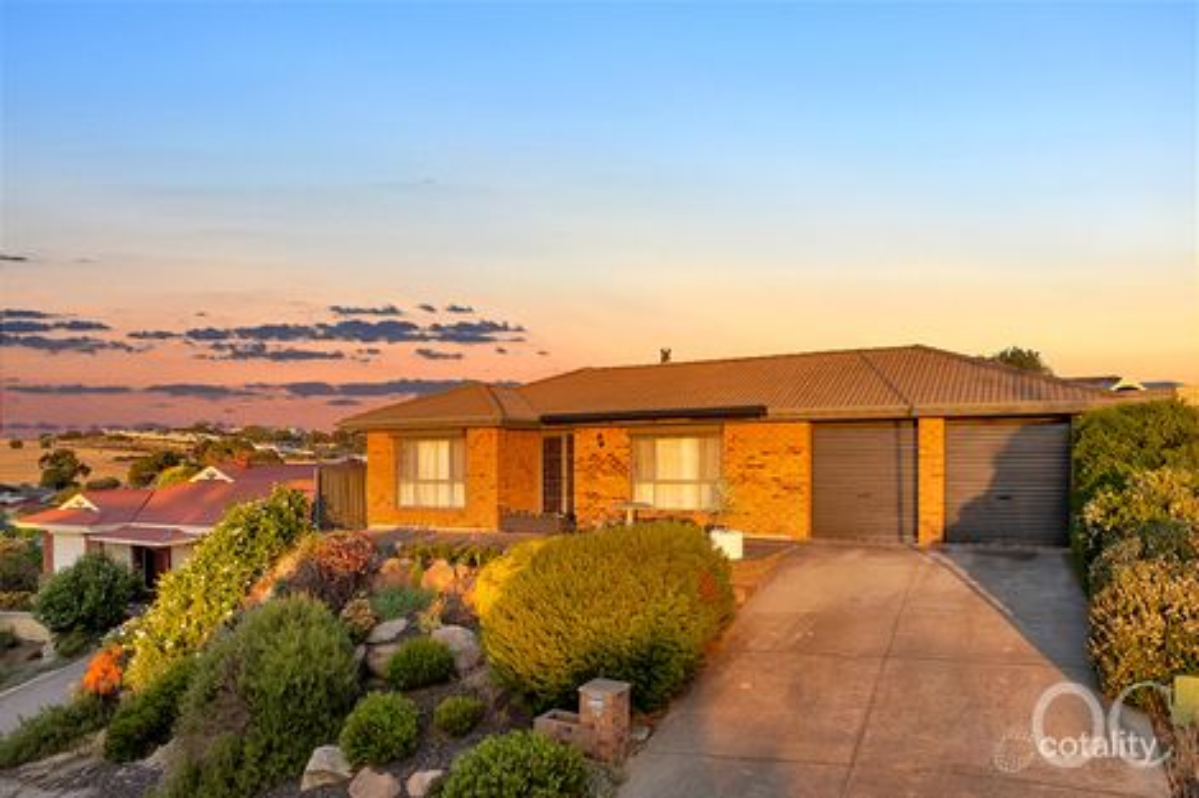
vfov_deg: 57.2
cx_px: 600
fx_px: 732
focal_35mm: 22
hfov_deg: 78.6
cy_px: 399
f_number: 2.8
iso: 100
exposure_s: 1/730
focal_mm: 8.38
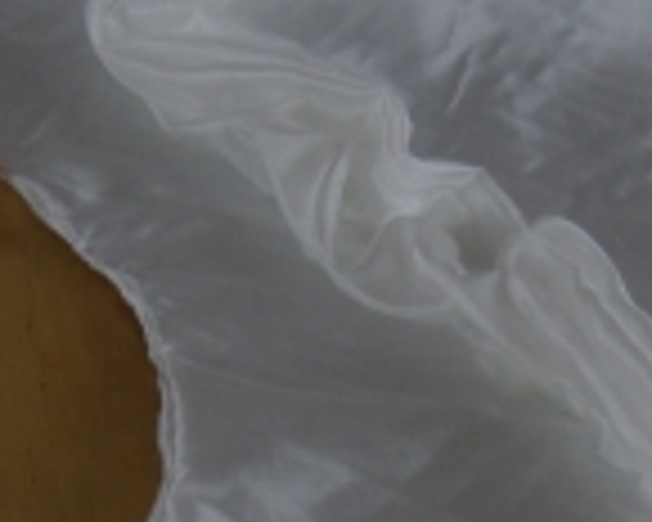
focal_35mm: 142
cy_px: 698
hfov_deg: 13.5
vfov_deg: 10.6
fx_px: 2740
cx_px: 508
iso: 400
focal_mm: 32.5
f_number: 4
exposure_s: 1/45
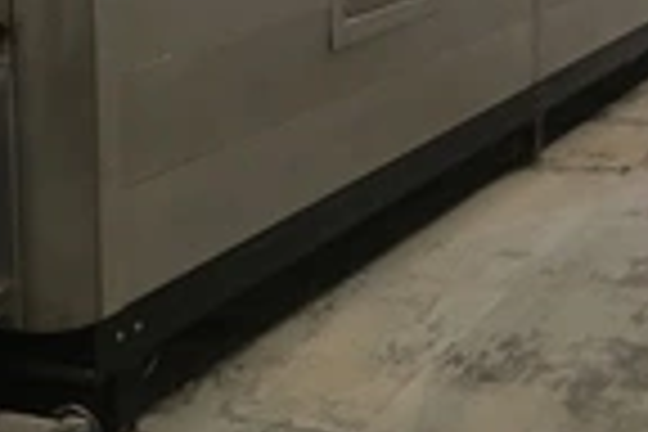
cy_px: -54
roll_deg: -1.6
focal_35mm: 84
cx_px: 639
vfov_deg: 15.8
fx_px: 1512
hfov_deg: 23.3
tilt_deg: -7.7
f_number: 2.2
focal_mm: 4.15
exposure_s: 1/20
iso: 200
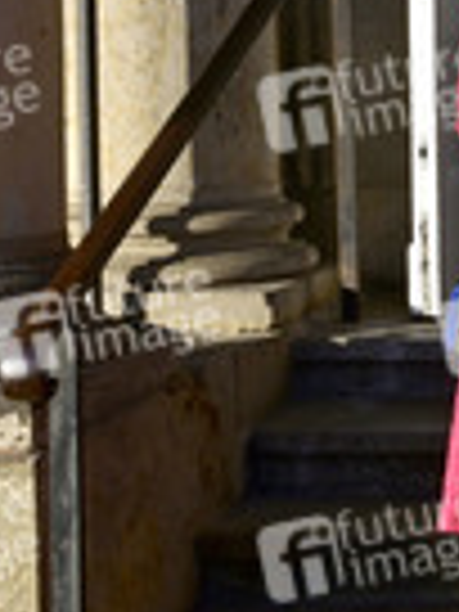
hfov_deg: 12.6
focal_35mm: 105
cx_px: 884
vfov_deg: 18.7
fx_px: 1856
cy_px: 212
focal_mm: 33
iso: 400
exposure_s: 1/200
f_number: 20
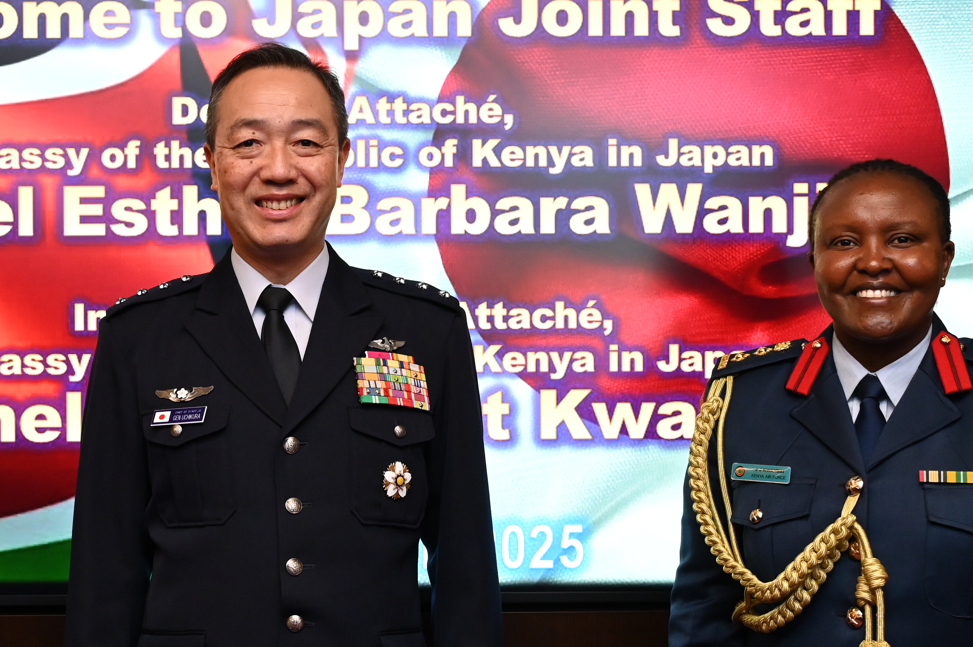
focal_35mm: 62
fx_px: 1675
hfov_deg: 32.0
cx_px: 275
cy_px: 366
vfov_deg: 21.9
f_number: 4
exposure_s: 1/200
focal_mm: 30
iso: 2000
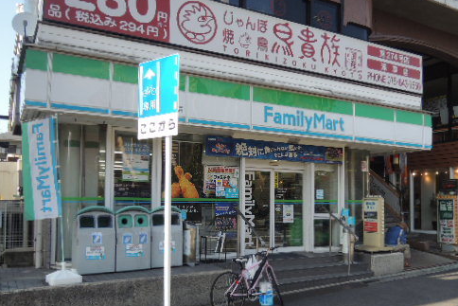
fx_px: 420
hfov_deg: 57.2
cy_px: 183
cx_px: 238
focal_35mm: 33
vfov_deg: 39.8
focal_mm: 4.3
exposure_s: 1/640
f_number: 2.2
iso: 100
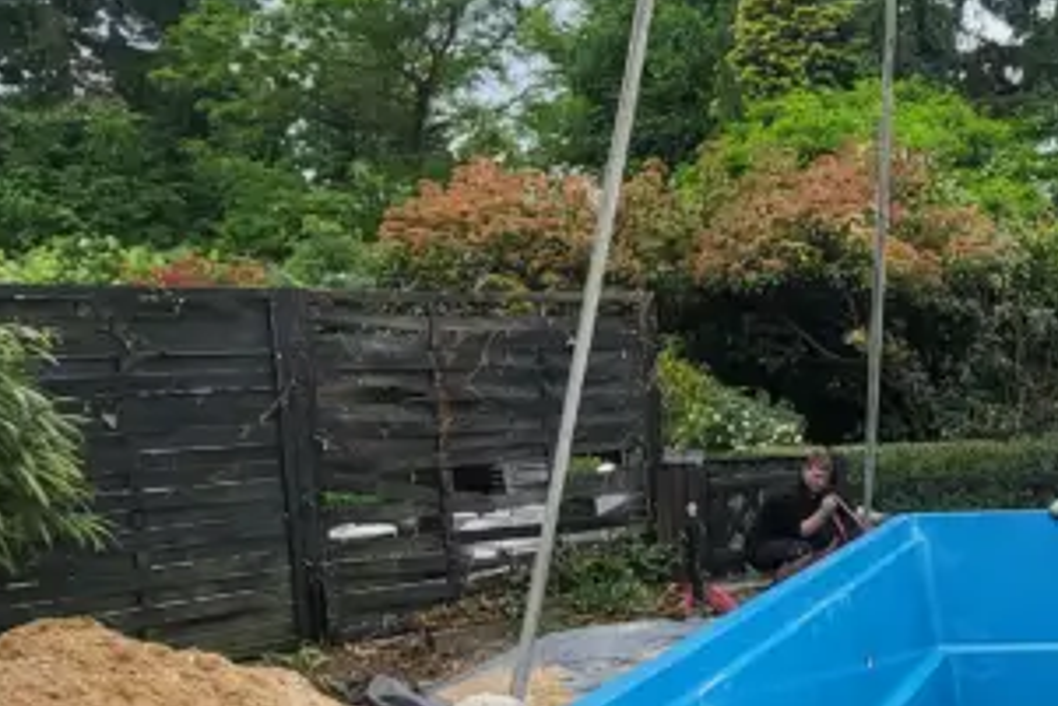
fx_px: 1352
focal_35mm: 46
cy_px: 485
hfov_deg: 37.2
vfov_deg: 29.0
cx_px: 1107
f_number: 2.2
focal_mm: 1.74
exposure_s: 1/539
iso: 32
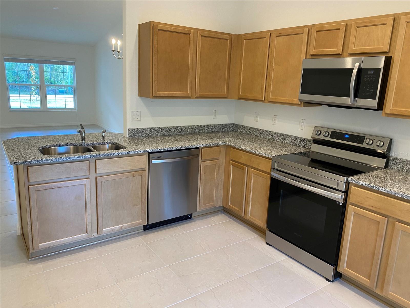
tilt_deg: -12.4
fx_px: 308
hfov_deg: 67.3
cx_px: 205
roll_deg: -2.7
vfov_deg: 53.1
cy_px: 154
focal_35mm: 26
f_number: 1.8
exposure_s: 1/60
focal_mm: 4.25
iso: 125
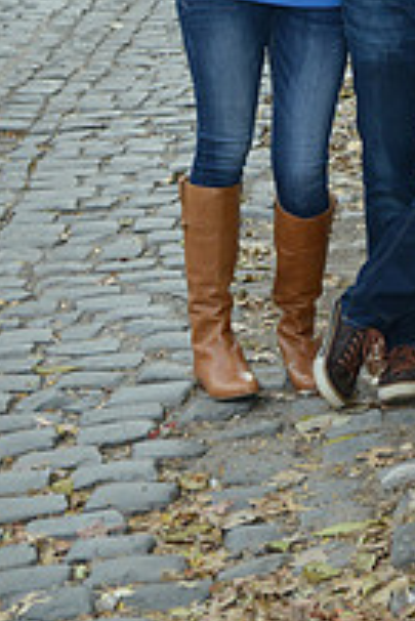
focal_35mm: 158
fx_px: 2727
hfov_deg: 8.7
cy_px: -151
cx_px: 386
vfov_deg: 12.6
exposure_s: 1/200
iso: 800
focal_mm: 55
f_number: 8
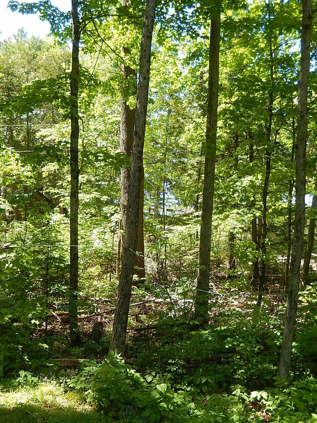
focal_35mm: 36
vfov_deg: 51.4
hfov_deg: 39.7
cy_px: 212
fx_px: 440
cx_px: 158
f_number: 4
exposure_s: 1/200
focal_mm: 6.5
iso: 125
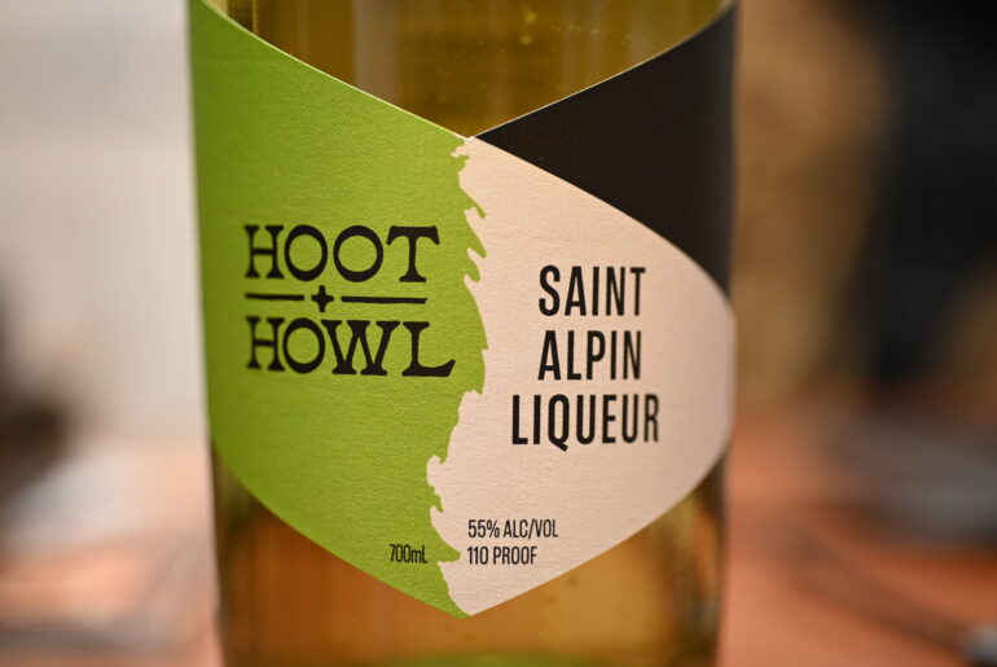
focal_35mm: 60
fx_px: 1663
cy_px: 334
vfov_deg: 22.7
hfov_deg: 33.4
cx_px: 498
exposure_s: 1/100
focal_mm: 60
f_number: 3.2
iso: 1000
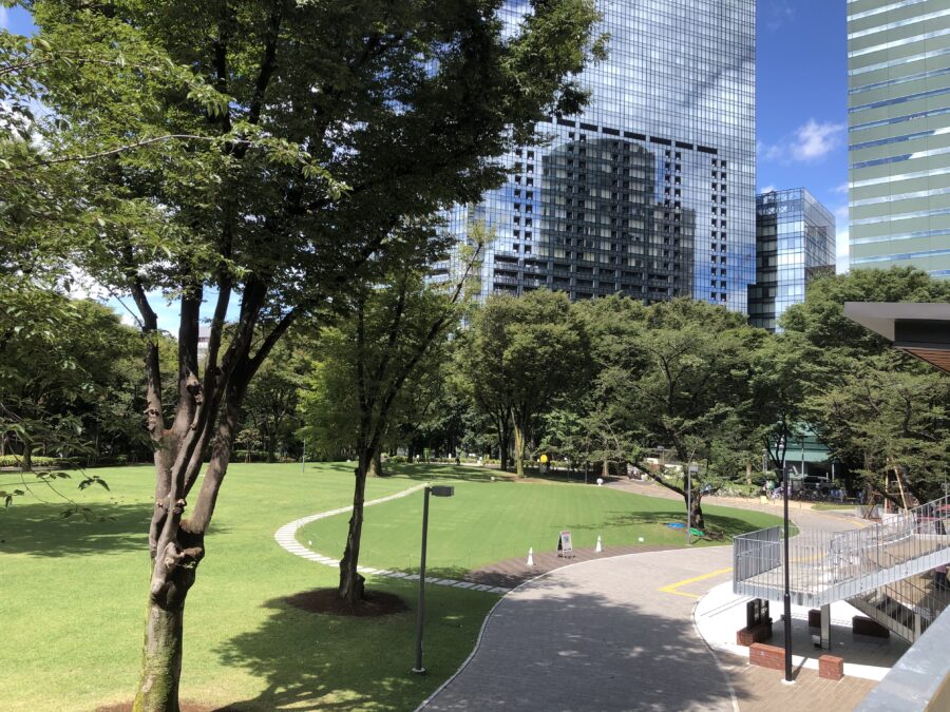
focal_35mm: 28
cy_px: 356
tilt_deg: +5.2
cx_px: 475
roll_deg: -1.9
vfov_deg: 49.7
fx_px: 768
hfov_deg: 63.4
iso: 20
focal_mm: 3.99
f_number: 1.8
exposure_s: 1/852
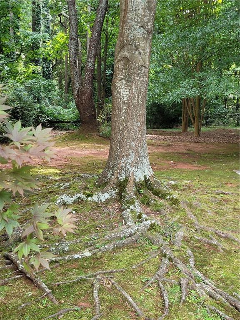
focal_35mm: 26
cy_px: 160
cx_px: 120
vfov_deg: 67.3
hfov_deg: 53.1
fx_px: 240
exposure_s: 1/120
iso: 100
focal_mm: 5.4
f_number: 1.8
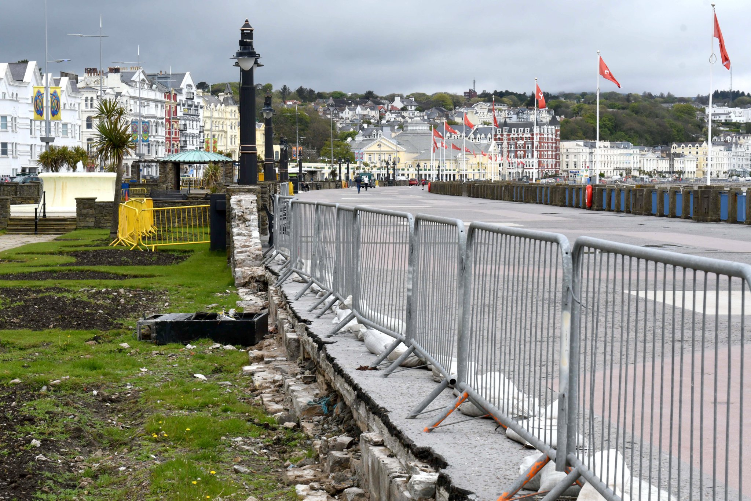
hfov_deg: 24.6
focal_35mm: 82
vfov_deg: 16.6
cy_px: 250
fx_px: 1721
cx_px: 376
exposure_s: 1/640
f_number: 13
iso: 500
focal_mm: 55
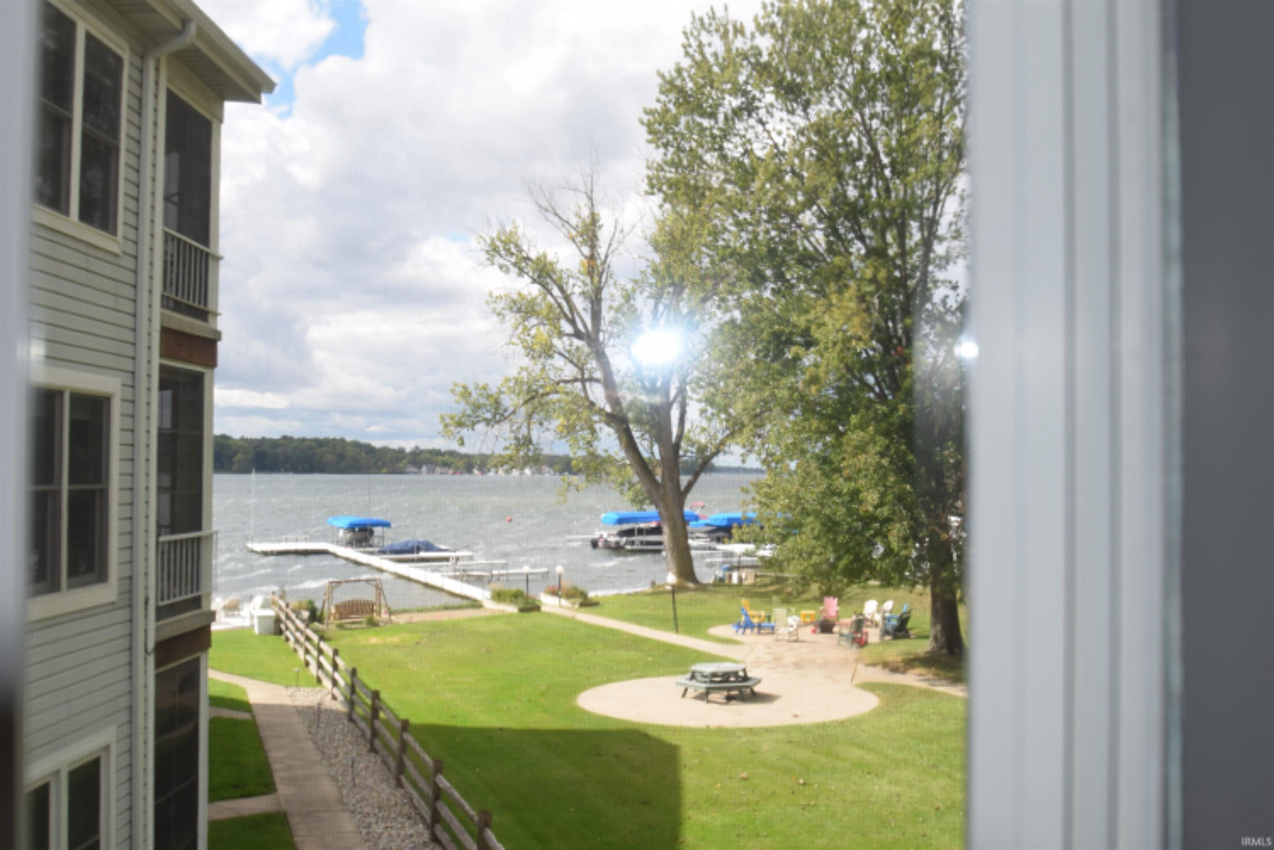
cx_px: 637
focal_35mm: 36
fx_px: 1274
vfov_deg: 36.9
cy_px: 425
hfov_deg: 53.1
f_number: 7.1
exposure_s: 1/200
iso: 100
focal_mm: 24
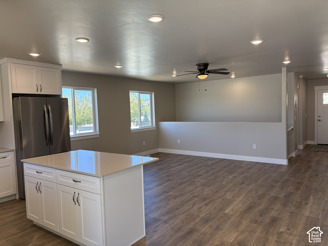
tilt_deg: -3.3
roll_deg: +1.6
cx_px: 164
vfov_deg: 53.1
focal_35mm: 26
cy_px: 123
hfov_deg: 67.3
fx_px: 246
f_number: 1.6
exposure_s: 1/242
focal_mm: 5.96
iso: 80
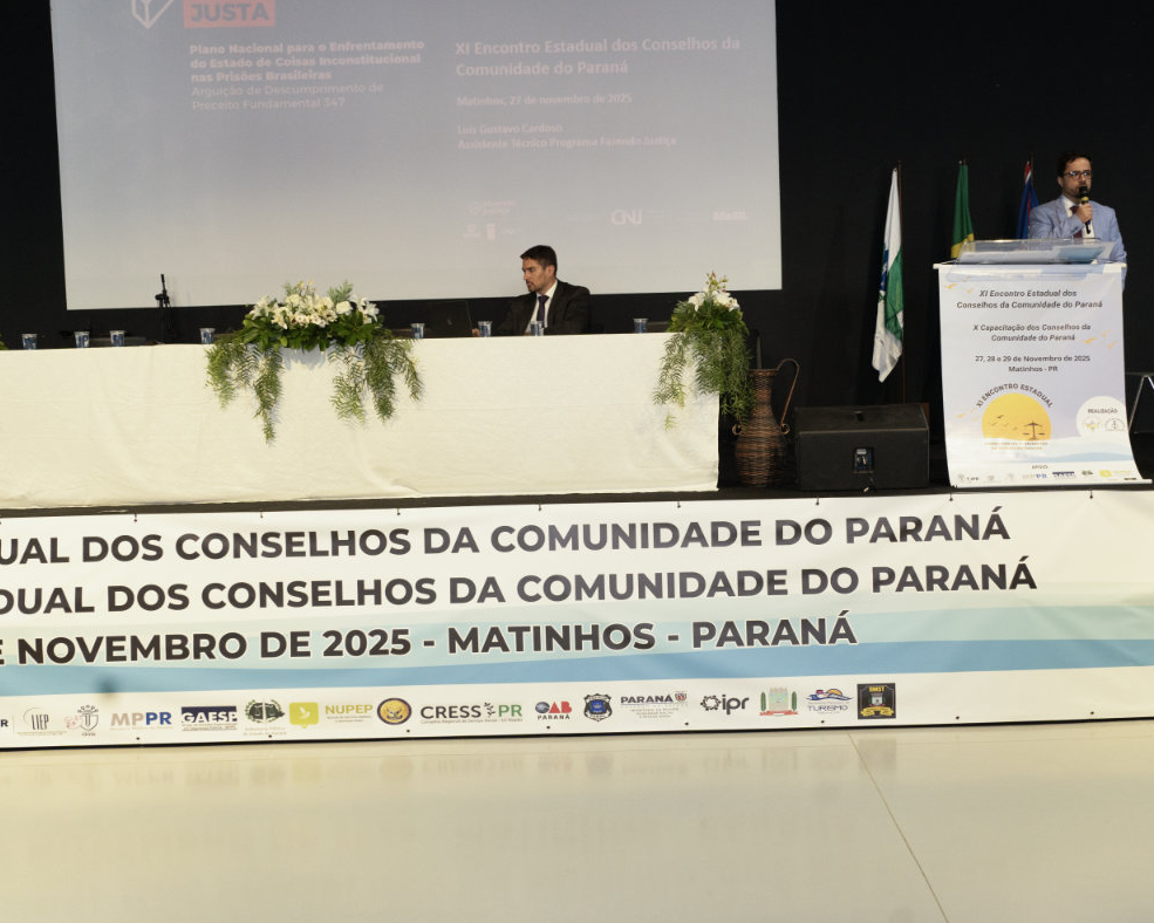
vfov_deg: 37.3
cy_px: 460
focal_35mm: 40
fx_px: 1366
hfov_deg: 45.7
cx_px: 662
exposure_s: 1/100
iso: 3200
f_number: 4
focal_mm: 35
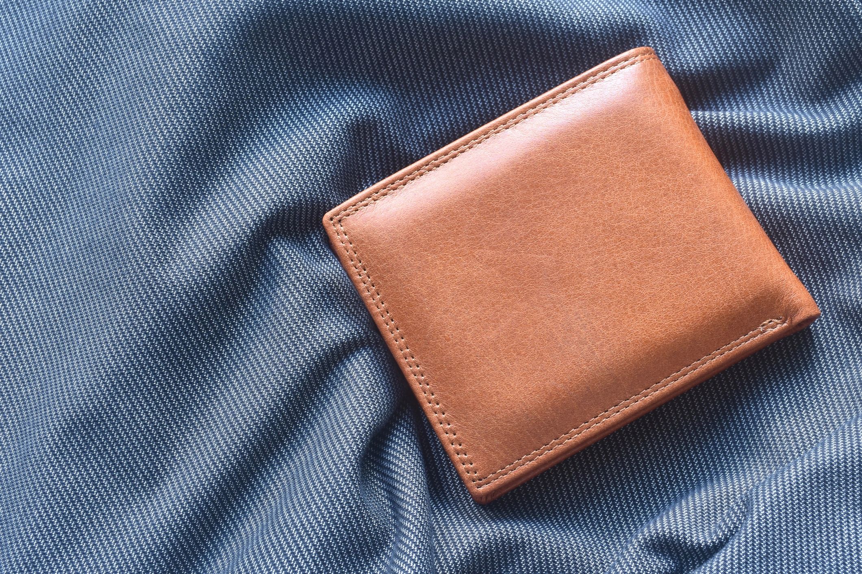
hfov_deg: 31.9
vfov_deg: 21.6
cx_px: 431
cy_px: 287
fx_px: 1508
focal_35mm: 63
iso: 100
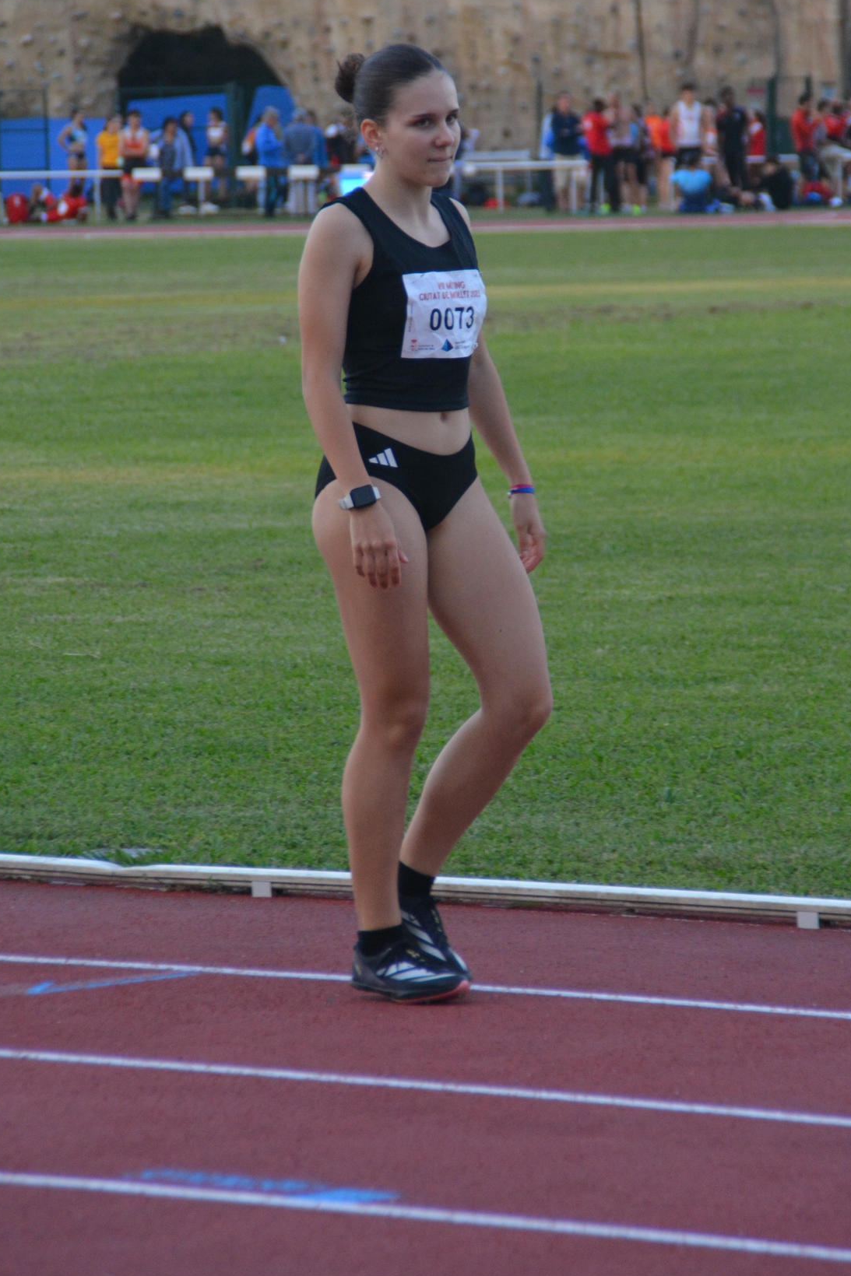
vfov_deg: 7.3
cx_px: 447
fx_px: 9965
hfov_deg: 4.9
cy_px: 488
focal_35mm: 281
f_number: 6.3
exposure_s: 1/250
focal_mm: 150
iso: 1600
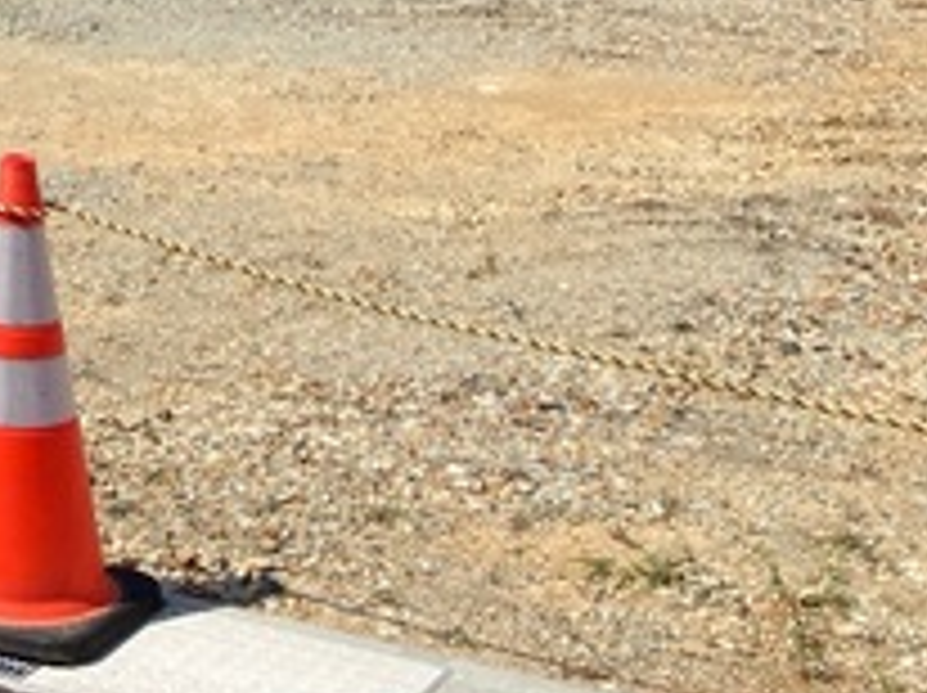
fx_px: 2327
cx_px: -342
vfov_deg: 15.8
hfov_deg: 20.2
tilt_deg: +1.0
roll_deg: -0.1
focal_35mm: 87
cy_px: -292
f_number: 1.8
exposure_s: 1/2703
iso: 32
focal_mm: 3.99
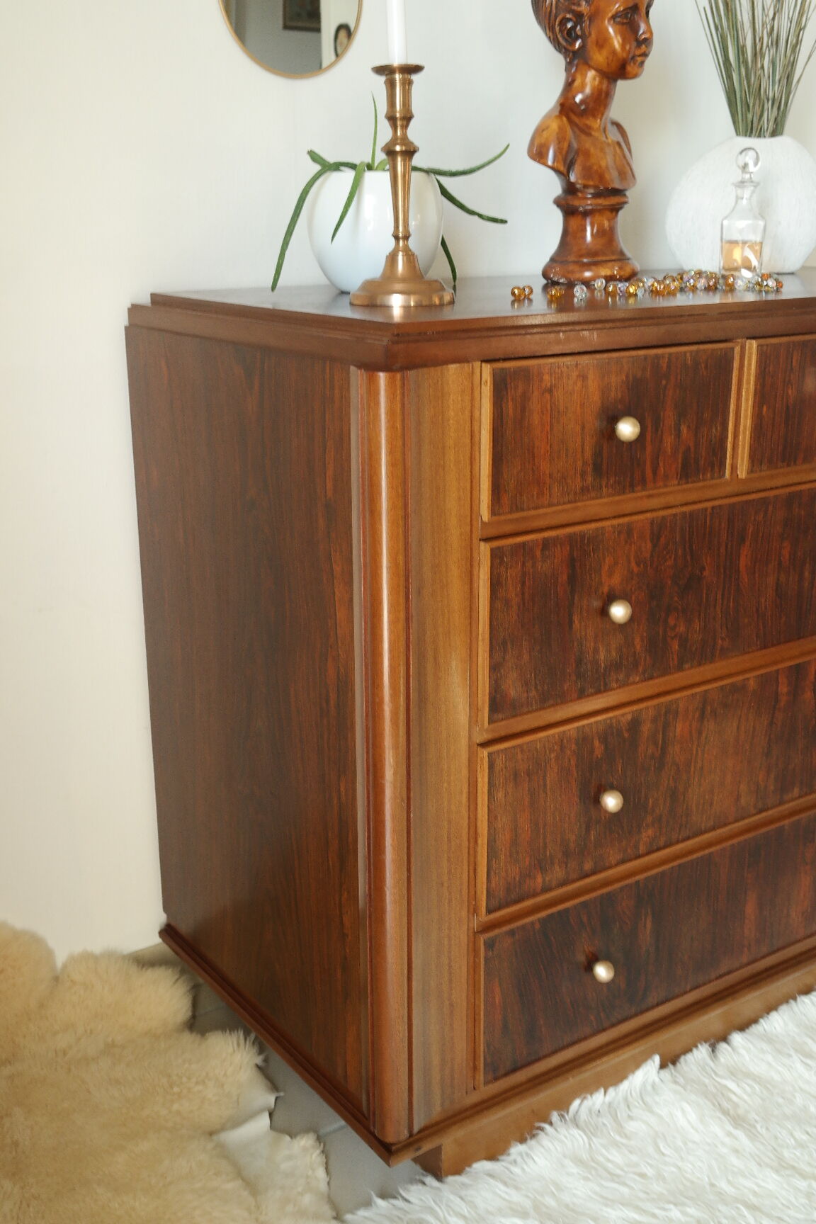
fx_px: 1360
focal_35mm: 40
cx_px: 408
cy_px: 612
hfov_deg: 33.4
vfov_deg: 48.5
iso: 800
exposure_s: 1/25
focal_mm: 26
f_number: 5.6
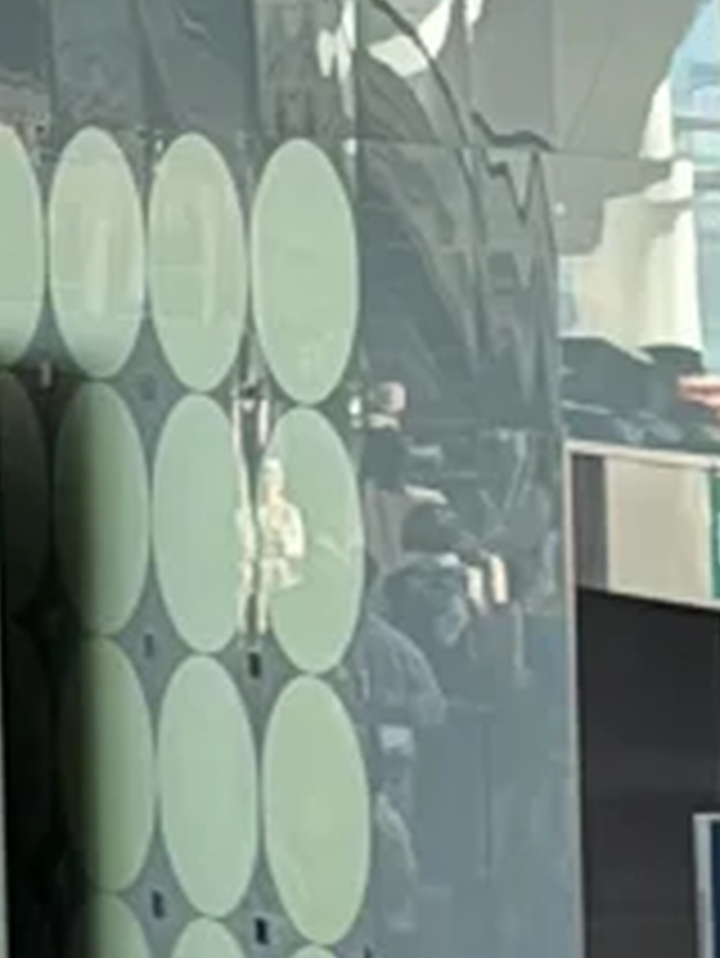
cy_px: -769
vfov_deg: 6.0
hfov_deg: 4.4
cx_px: -1449
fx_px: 9004
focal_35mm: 325
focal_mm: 6.76
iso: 100
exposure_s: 1/100
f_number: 1.78
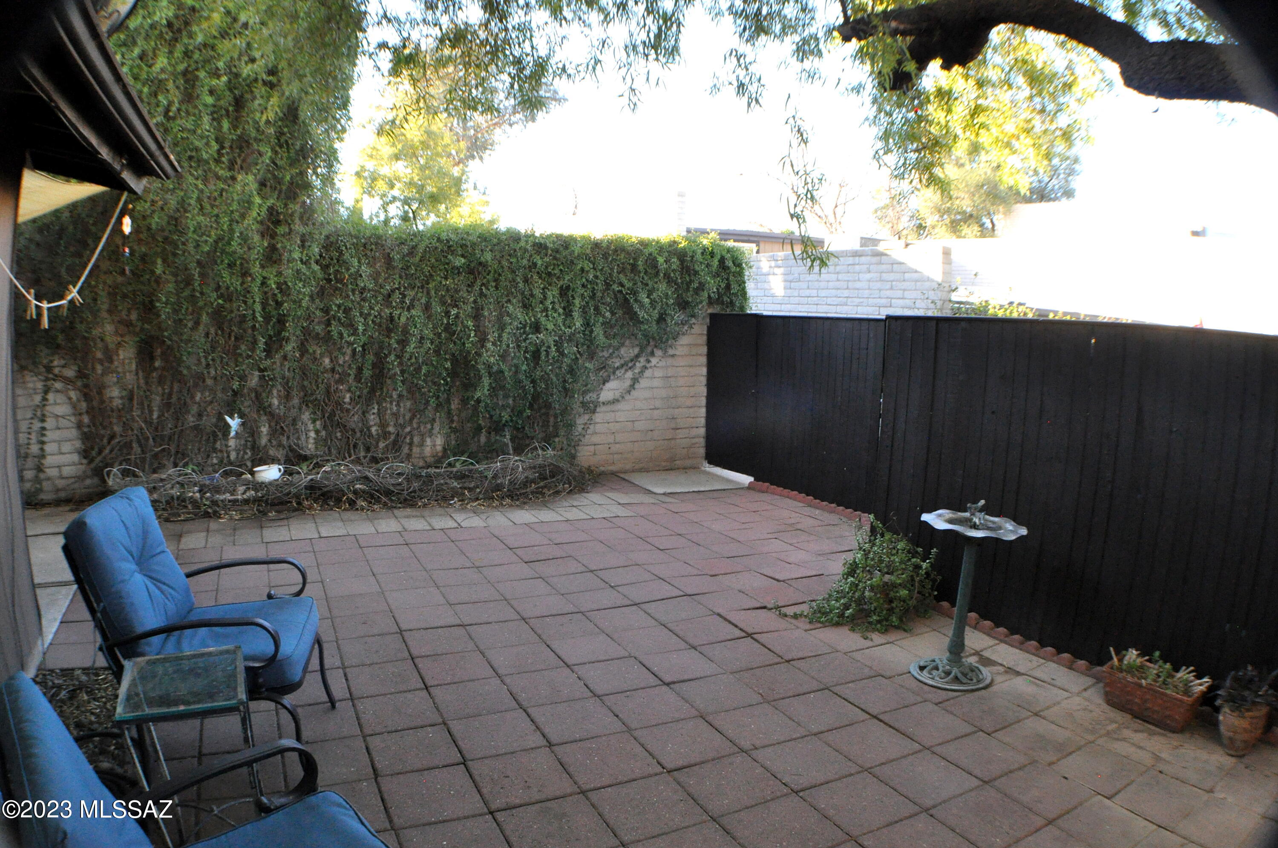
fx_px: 1170
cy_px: 424
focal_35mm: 33
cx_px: 639
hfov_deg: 57.3
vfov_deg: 39.9
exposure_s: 1/250
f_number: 8
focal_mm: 22
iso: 1600
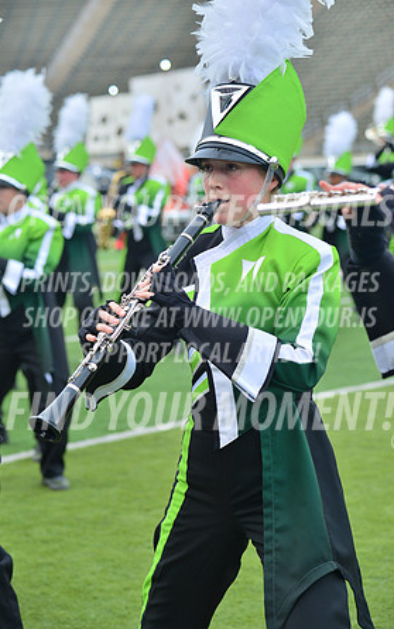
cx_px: 200
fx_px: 1940
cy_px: 314
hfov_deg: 11.6
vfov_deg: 18.4
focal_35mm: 113
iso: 200
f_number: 5.6
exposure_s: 1/400
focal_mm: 110
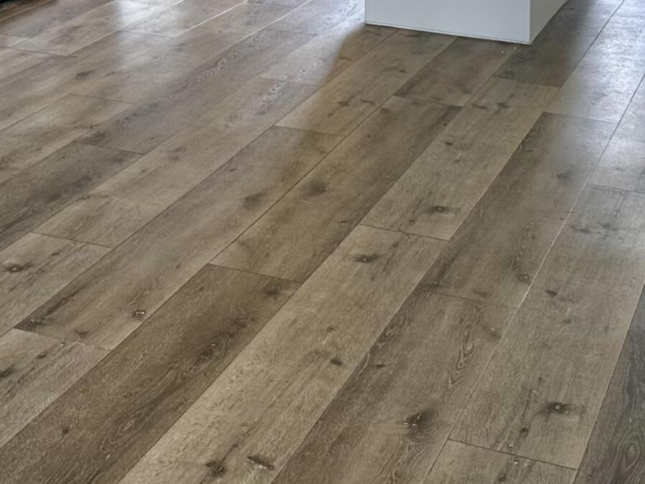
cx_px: 193
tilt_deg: -0.1
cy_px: -309
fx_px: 1491
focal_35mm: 80
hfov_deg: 24.2
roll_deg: -2.0
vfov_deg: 16.3
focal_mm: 6.86
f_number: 1.78
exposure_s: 1/189
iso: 64
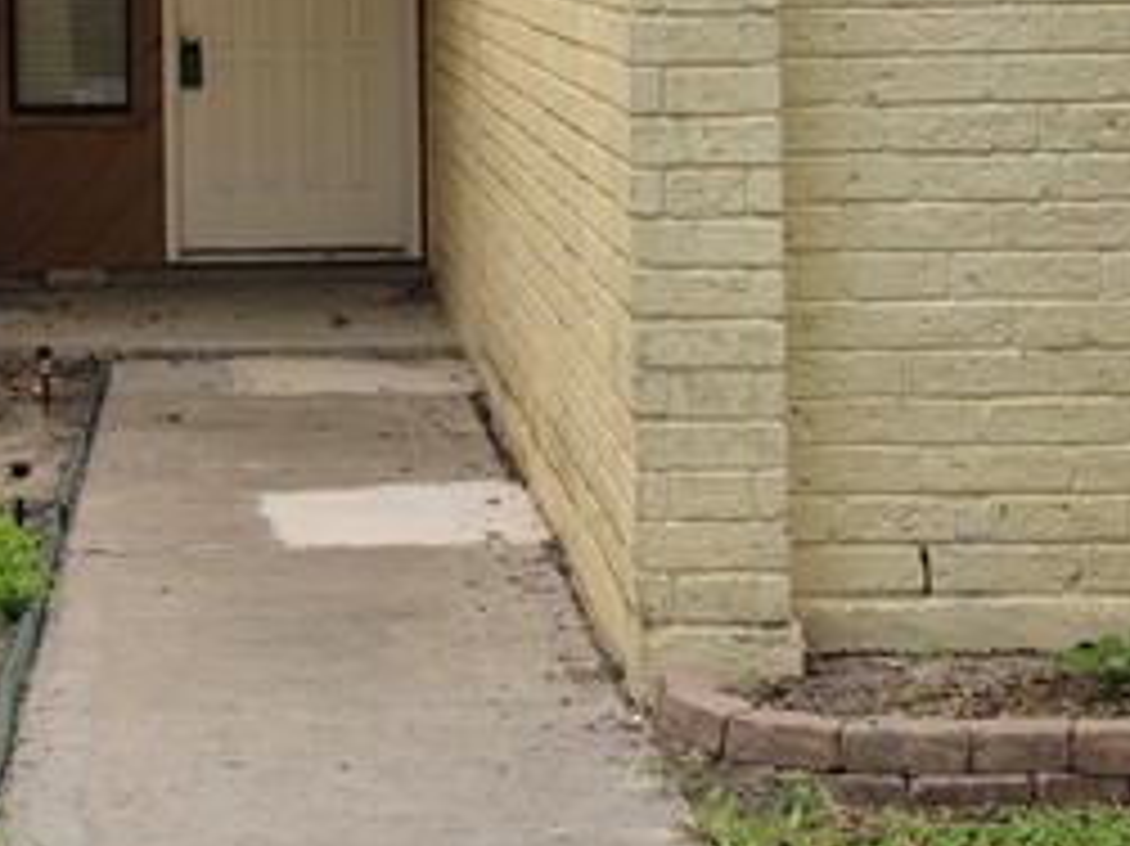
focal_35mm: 94
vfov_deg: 15.4
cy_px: -36
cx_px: 234
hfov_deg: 20.6
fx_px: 3067
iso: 64
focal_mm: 6.5
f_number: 1.4
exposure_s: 1/3134
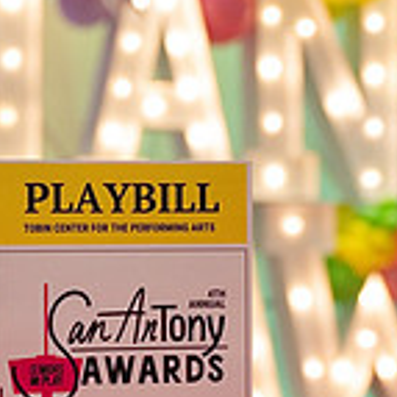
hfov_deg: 13.6
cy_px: 287
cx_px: 133
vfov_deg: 13.6
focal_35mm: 128
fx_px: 1661
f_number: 4
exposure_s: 1/100
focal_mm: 37
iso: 640
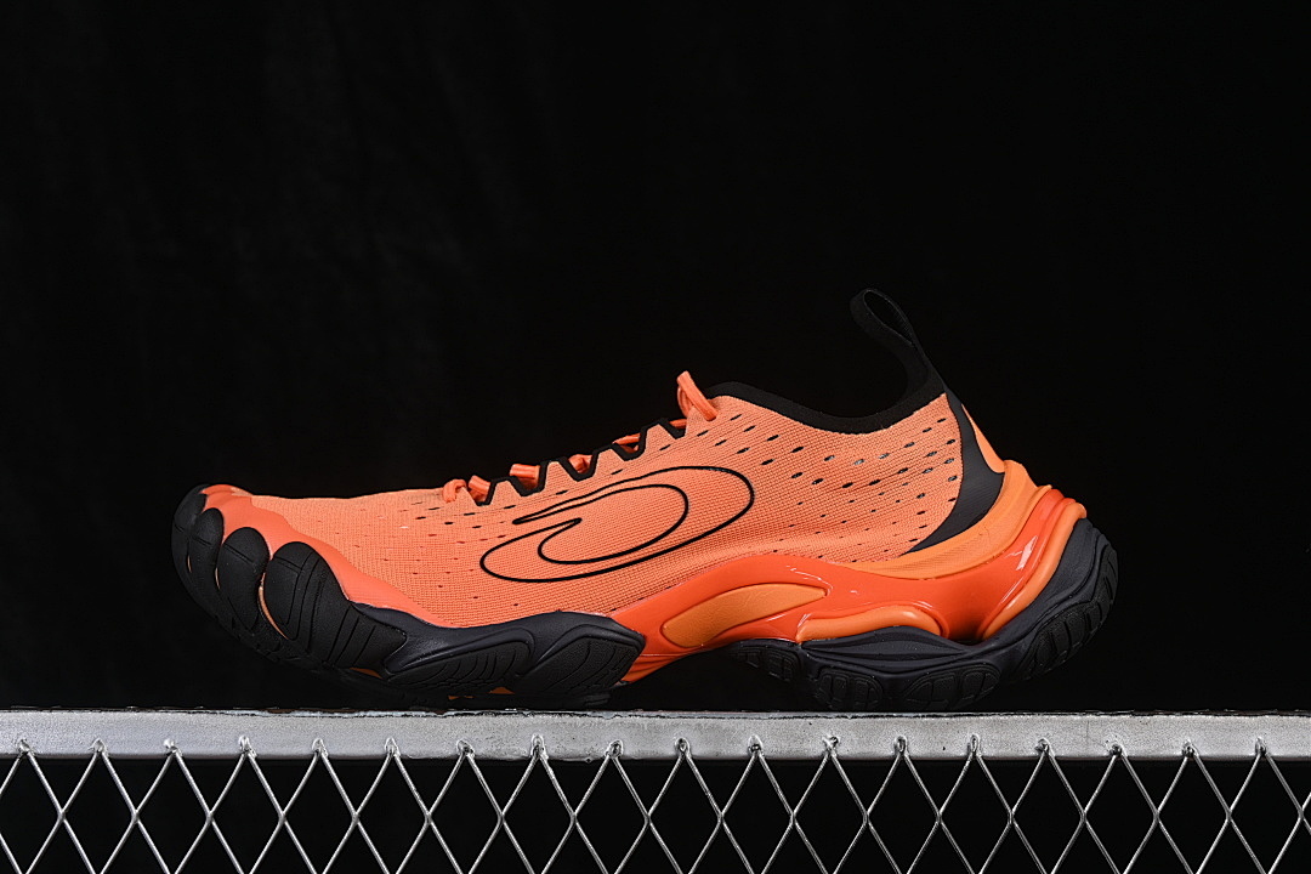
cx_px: 656
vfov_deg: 18.2
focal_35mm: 75
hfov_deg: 27.0
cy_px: 437
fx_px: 2731
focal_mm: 50
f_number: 8
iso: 160
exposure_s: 1/80
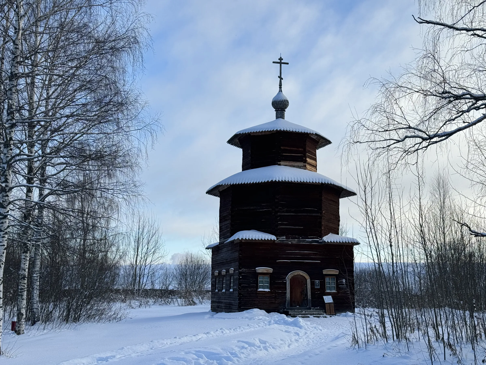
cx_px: 243
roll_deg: +0.0
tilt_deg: +9.3
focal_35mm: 48
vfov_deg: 30.3
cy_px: 182
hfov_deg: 39.7
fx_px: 674
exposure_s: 1/2717
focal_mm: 6.86
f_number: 1.78
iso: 64
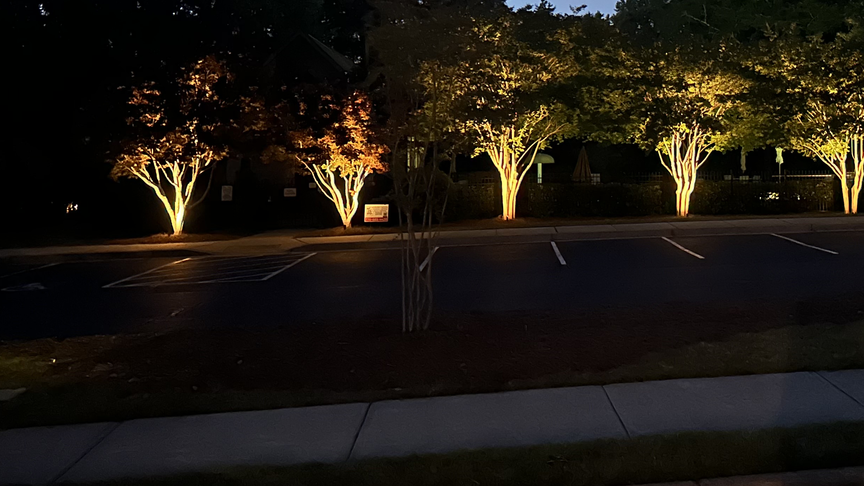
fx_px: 985
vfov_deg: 27.1
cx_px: 639
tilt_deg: +4.5
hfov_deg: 45.8
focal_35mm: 43
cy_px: 91
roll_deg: +0.5
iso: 5000
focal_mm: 6.86
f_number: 1.78
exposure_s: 1/15
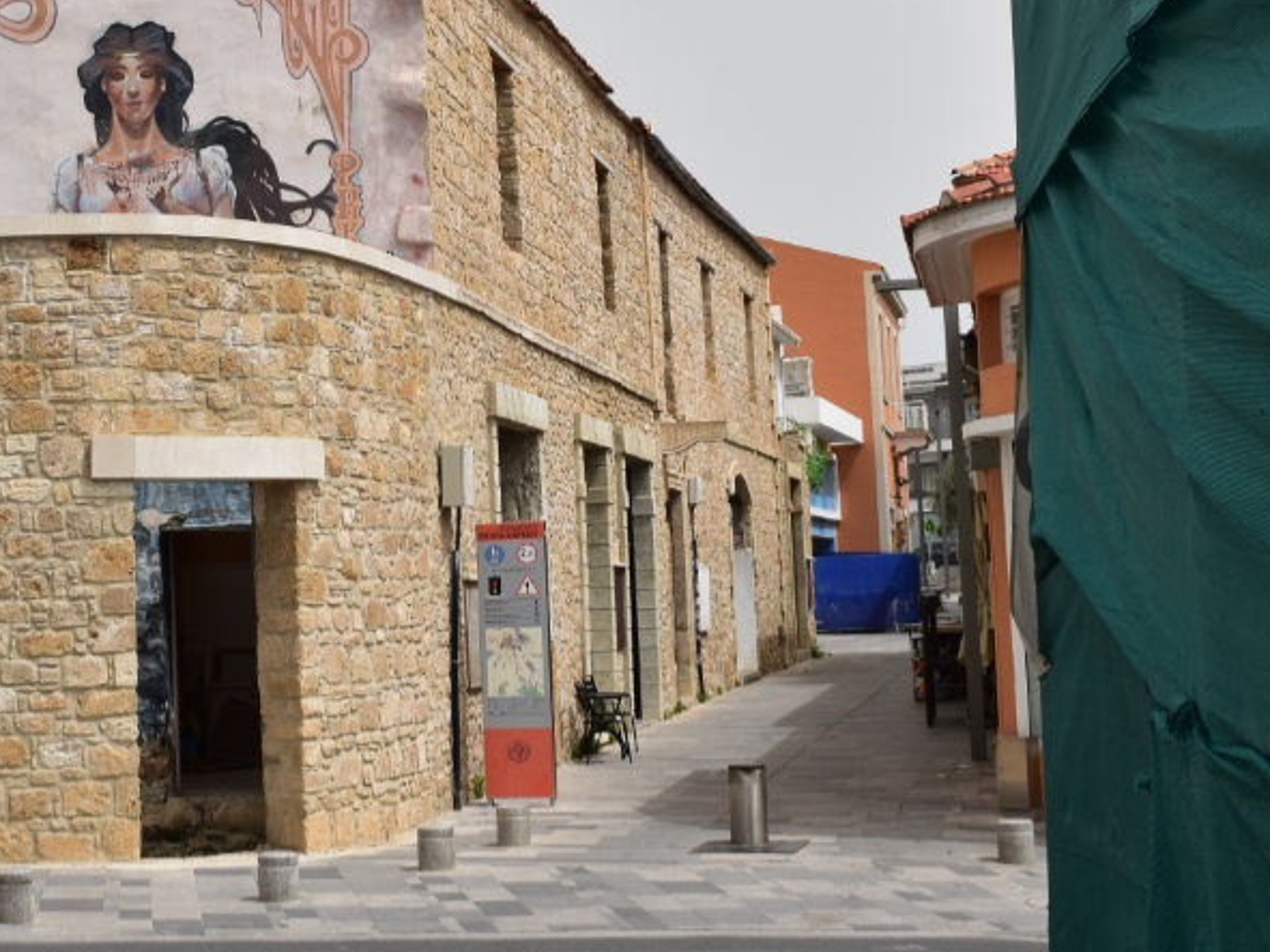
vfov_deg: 22.5
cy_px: 377
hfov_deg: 29.3
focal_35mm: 65
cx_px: 301
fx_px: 2384
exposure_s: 1/500
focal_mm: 26
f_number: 11
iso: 280
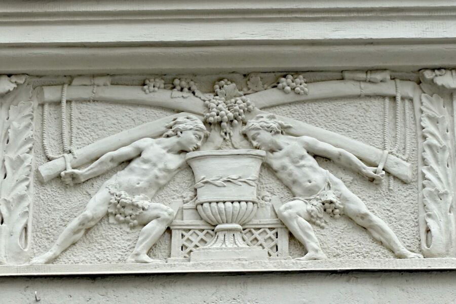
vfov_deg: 19.5
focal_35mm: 70
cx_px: 228
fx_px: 887
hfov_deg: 28.8
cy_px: 152
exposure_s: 1/100
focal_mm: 25.7
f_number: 4
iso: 125
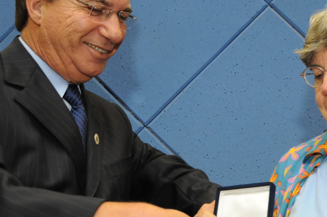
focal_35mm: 86
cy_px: 95
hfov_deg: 23.5
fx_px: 779
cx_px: 236
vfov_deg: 15.9
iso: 800
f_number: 7.1
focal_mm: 35
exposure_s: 1/60
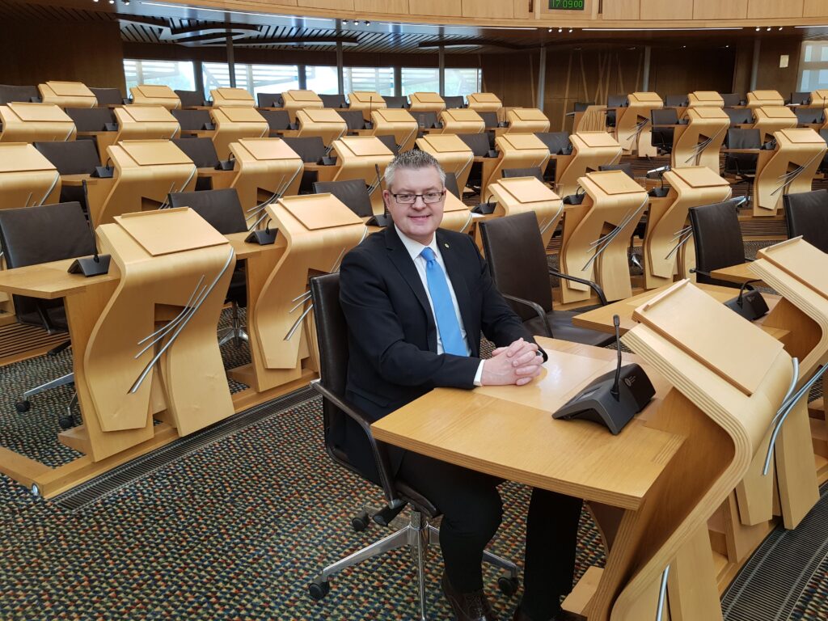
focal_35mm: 26
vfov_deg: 53.1
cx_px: 414
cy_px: 310
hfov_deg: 67.3
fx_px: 622
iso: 64
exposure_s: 1/50
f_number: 1.7
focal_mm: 4.2
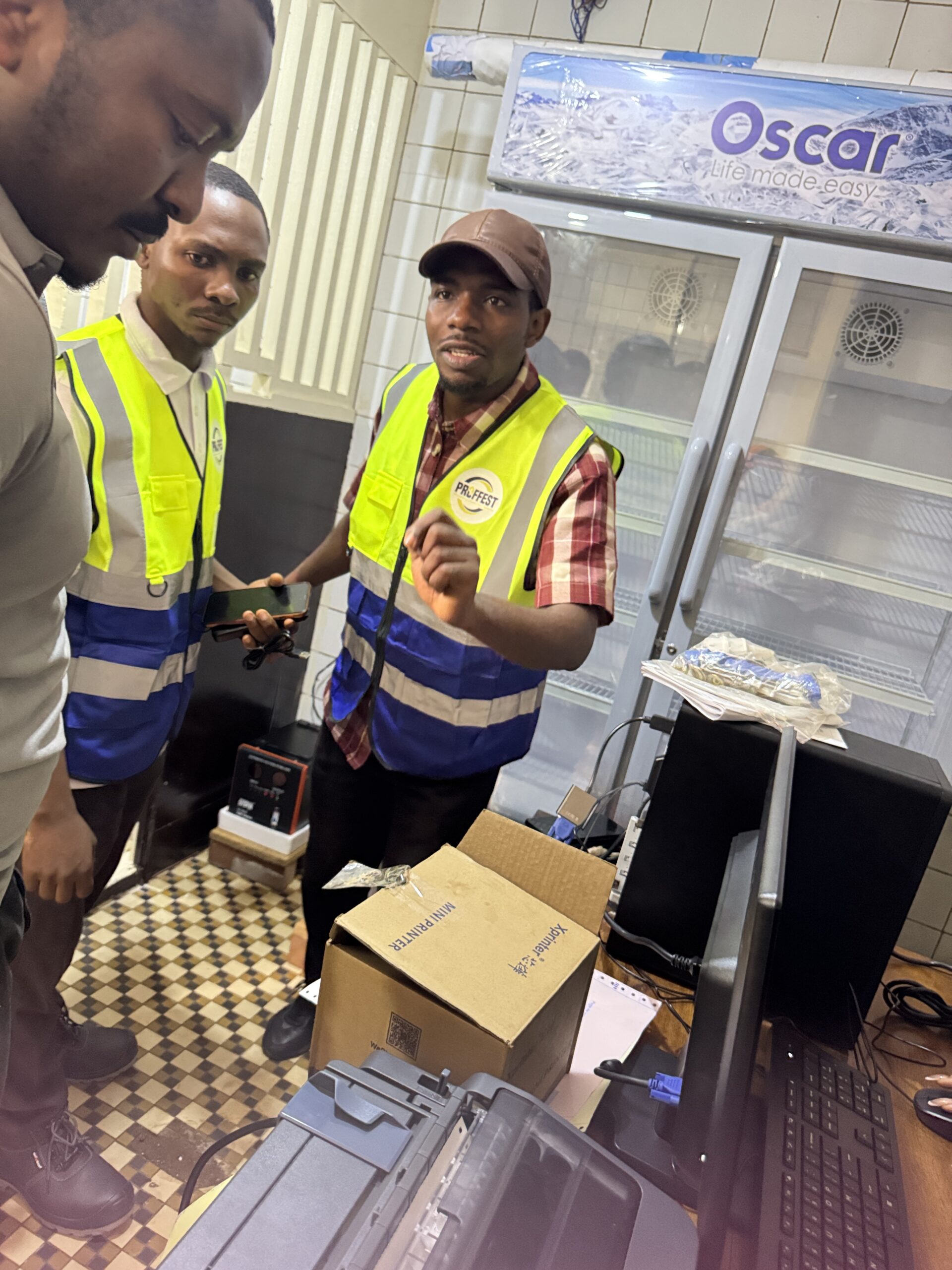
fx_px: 880
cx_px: 476
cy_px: 635
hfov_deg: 56.8
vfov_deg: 71.6
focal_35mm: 24
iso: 800
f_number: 1.78
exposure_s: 1/59
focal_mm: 6.76
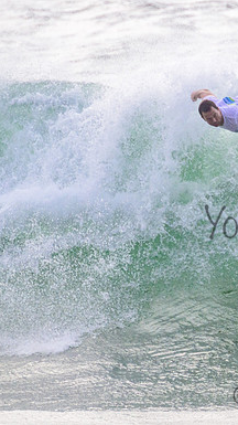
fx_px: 18346
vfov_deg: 1.3
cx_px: 266
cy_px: 160
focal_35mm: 1632
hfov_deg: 0.7
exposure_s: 1/2000
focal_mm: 800
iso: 1100
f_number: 11
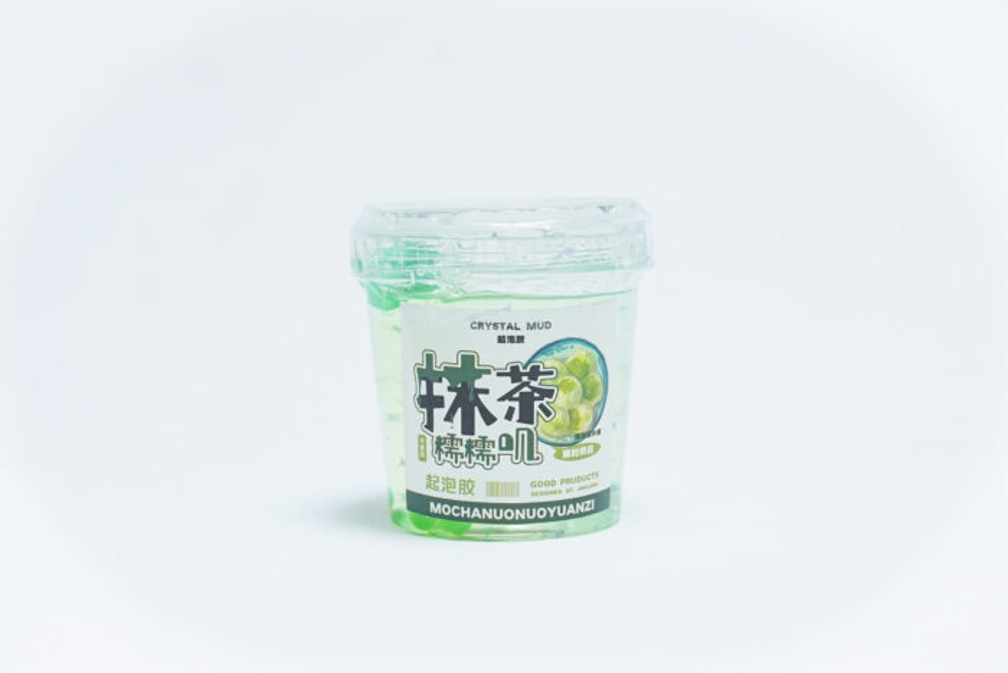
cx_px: 504
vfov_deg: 17.3
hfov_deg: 25.7
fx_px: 2212
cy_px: 336
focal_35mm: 79
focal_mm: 53
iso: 3200
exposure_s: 1/640
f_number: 4.5
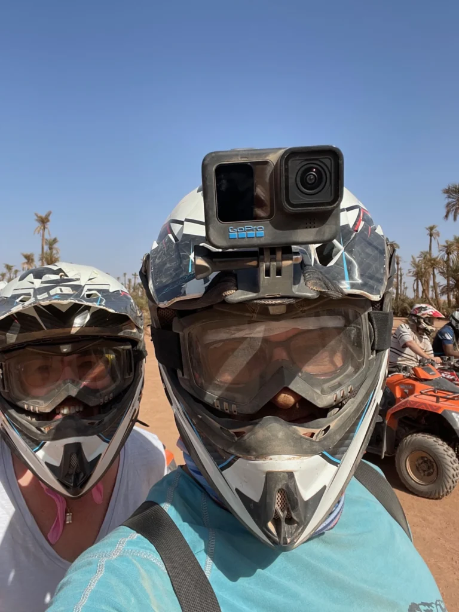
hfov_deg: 46.8
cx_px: 230
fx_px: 530
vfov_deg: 60.0
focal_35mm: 30
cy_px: 306
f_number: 2.2
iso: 25
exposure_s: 1/1316
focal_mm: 2.71
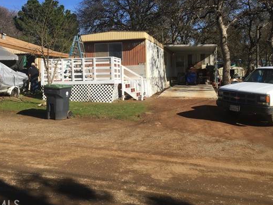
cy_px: 85
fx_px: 284
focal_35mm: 36
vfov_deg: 39.5
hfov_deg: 51.3
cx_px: 130
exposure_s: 1/1789
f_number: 2.2
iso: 25
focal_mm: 4.15
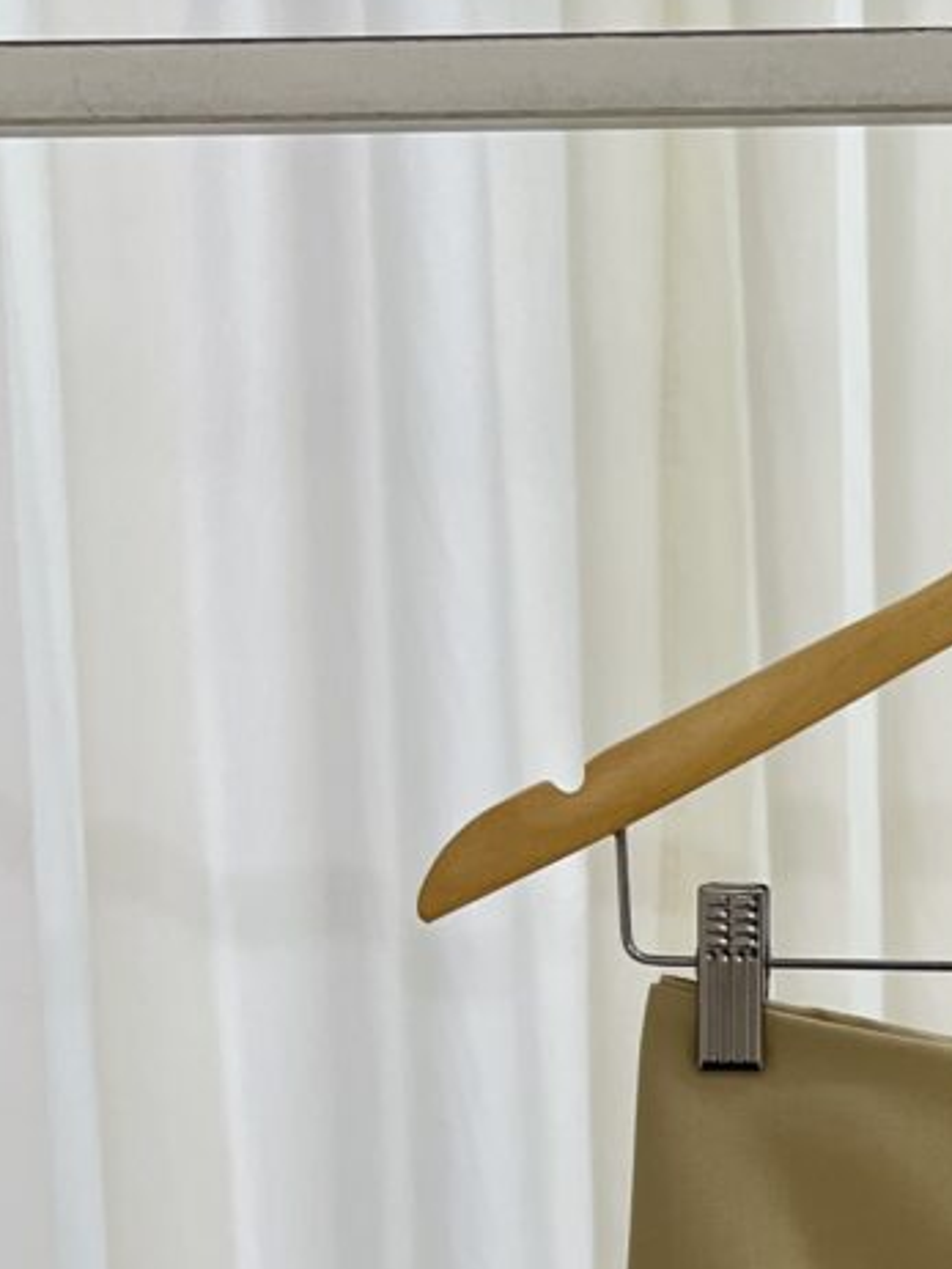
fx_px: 3297
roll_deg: +1.0
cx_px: 1361
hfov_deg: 15.4
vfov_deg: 21.0
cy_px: 1269
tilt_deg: -6.2
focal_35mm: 90
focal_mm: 5.7
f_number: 1.5
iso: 125
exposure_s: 1/100
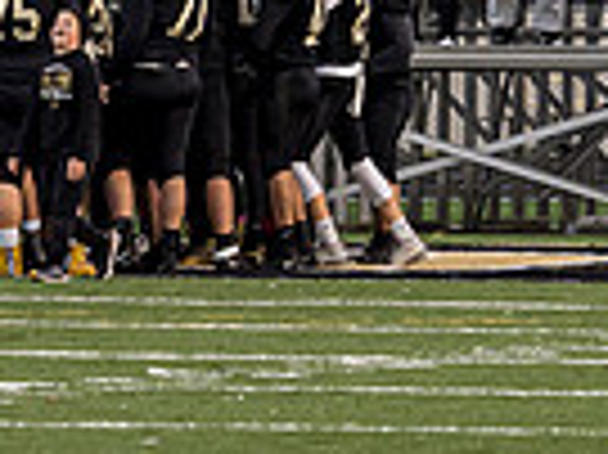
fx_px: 15969
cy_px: 7
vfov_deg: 1.6
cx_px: 72
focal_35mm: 910
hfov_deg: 2.2
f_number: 2.8
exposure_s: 1/640
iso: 800
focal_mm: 106
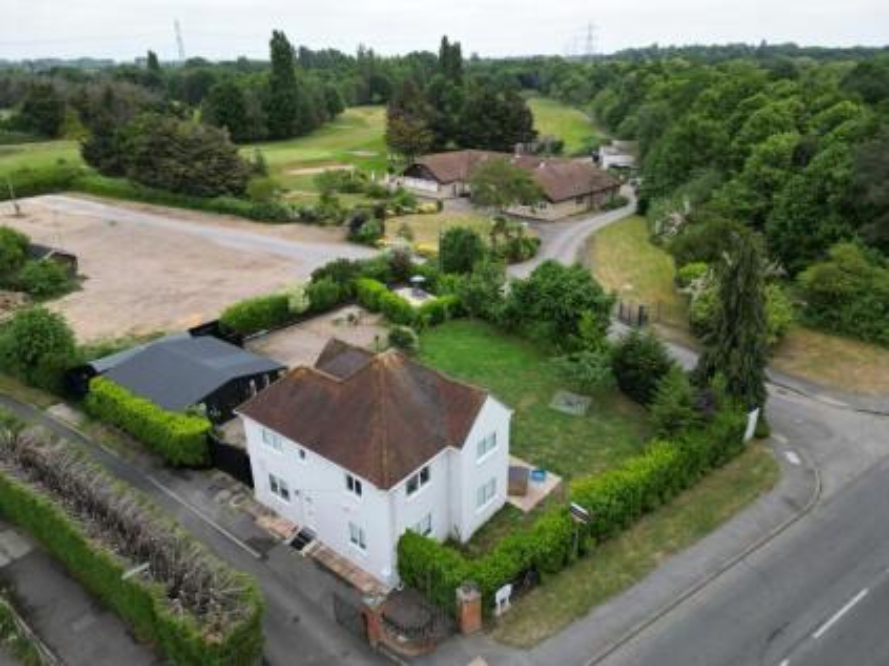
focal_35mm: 24
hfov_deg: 71.6
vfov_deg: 56.8
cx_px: 444
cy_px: 333
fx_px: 616
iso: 140
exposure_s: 1/1250
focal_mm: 6.72
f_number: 1.7
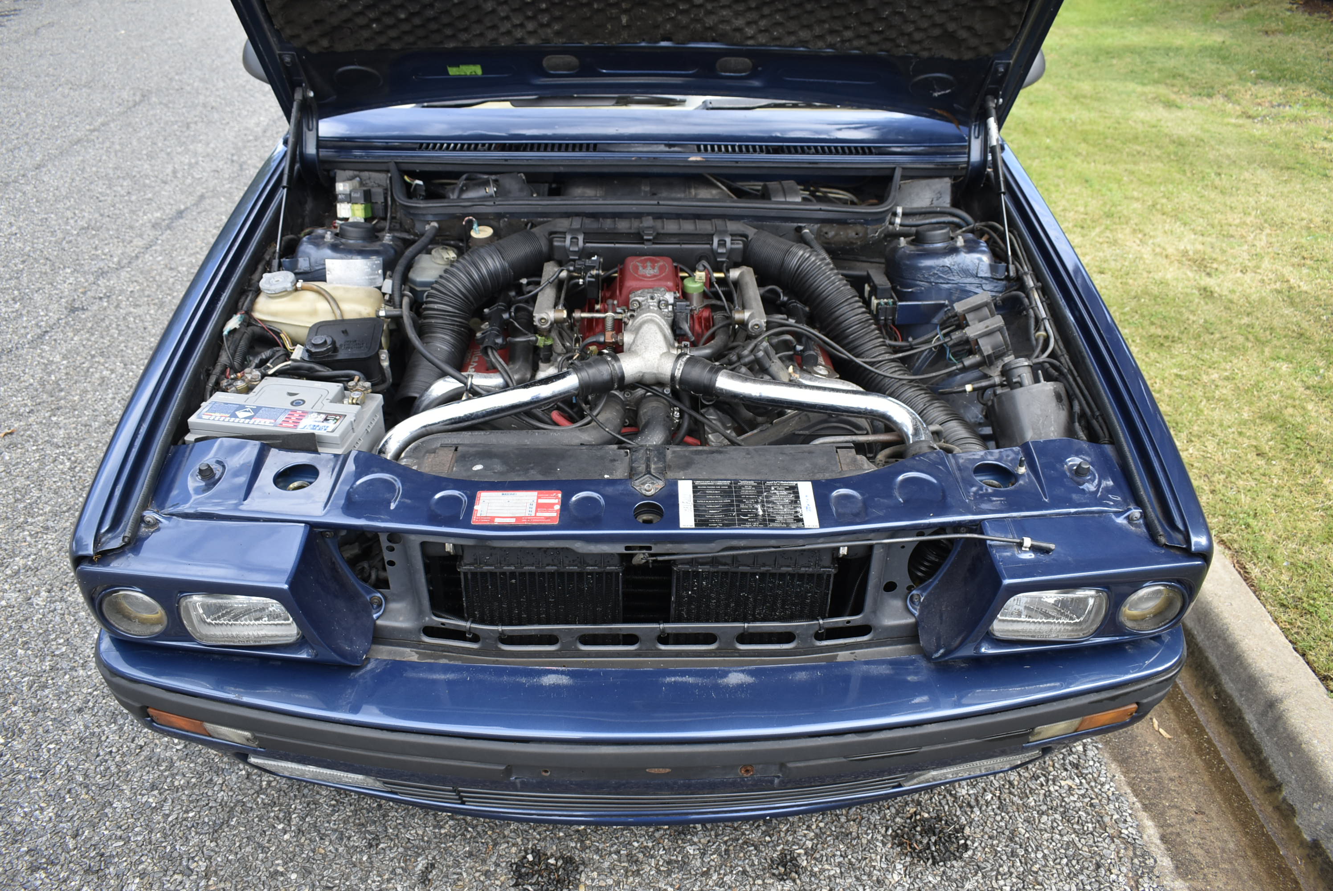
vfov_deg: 48.0
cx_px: 666
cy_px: 446
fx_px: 1000
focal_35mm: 27
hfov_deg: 67.3
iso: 400
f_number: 5.6
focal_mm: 18
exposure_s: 1/250
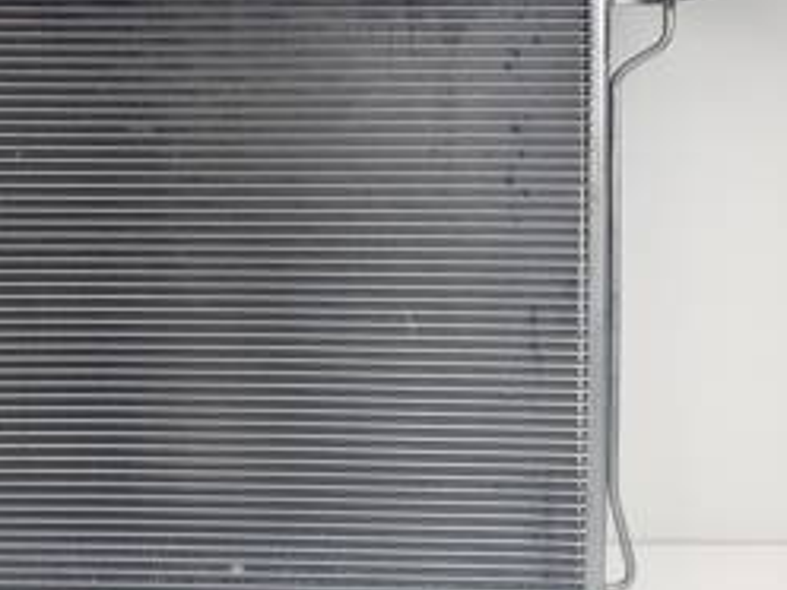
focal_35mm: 42
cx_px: 168
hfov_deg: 42.9
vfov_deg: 34.3
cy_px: 247
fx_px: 955
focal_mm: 4.3
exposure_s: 1/100
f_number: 2.4
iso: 50
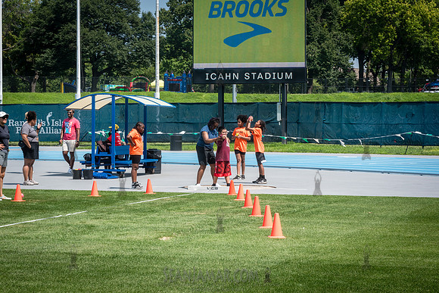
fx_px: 1281
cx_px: 220
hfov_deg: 19.4
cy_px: 146
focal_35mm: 105
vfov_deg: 13.0
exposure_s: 1/160
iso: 400
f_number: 20
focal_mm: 105
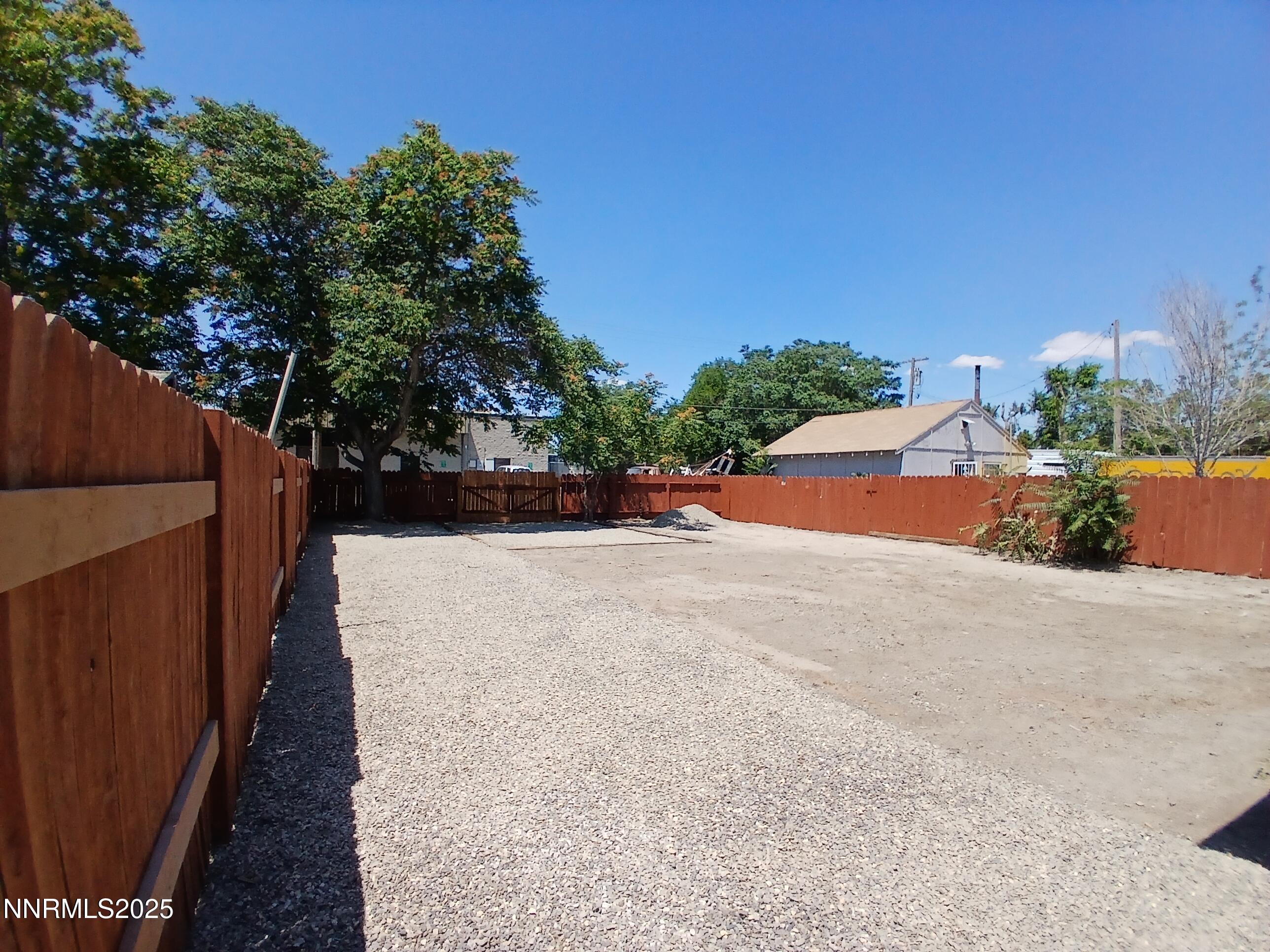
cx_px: 635
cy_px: 476
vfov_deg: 74.7
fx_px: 624
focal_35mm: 17
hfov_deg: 91.0
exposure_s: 1/1248
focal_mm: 1.4
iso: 50
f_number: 2.2
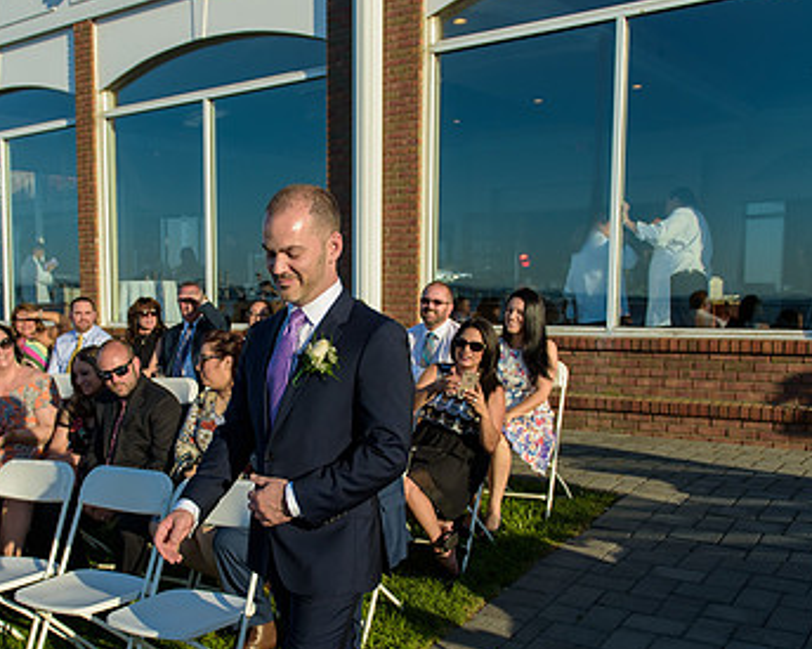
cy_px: 386
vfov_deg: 39.0
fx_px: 913
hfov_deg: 47.6
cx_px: 316
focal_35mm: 38
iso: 200
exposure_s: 1/1600
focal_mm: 24
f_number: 3.2
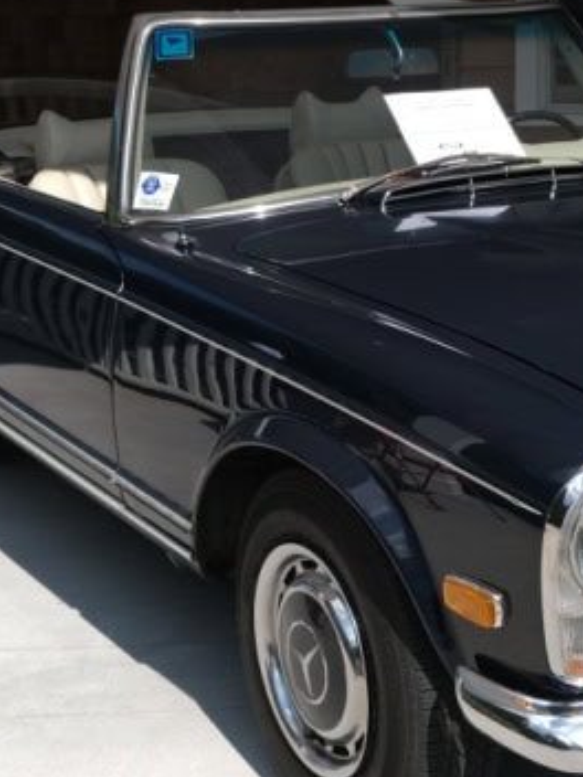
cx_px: 437
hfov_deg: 20.8
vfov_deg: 27.8
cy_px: 379
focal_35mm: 70
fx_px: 1572
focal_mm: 21.2
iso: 80
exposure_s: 1/250
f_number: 6.4
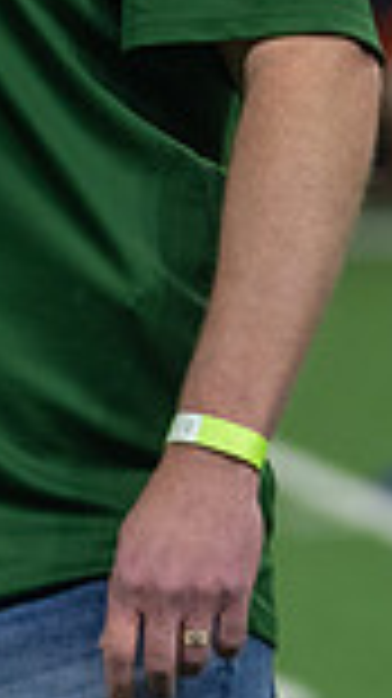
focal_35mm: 596
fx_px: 11031
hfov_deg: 2.0
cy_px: -135
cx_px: -670
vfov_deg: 3.6
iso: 1000
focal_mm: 115
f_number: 2.8
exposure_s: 1/320
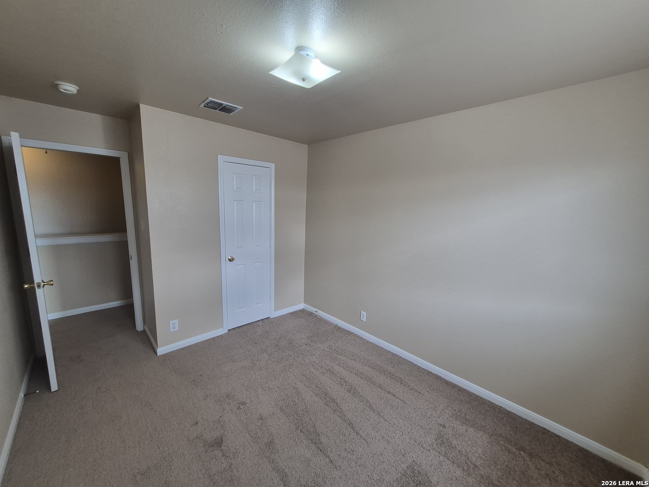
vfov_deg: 89.9
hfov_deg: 106.2
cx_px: 324
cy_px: 244
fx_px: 244
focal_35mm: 13
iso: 125
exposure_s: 1/60
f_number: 2.2
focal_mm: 1.74
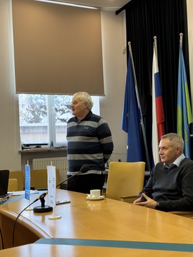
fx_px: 357
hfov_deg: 30.3
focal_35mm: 48
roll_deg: +2.4
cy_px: 128
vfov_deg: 39.7
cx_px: 96
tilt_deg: +2.9
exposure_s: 1/100
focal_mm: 6.76
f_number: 1.78
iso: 125
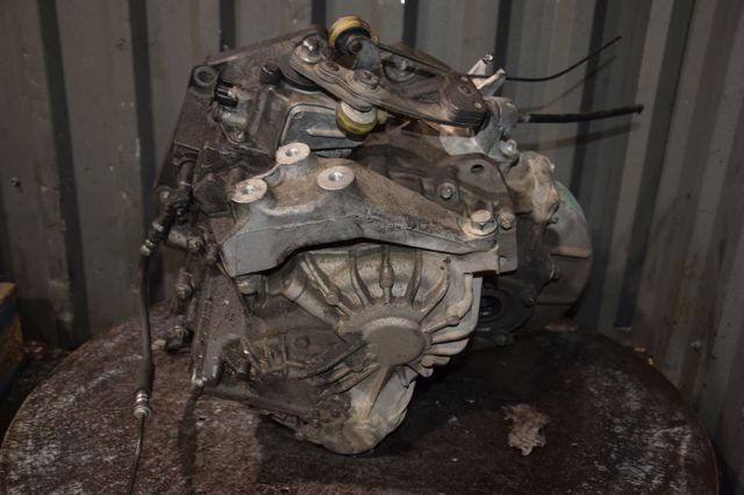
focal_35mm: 38
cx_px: 372
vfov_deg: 35.5
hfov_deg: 51.3
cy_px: 248
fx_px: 775
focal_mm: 25
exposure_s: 1/60
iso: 800
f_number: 5
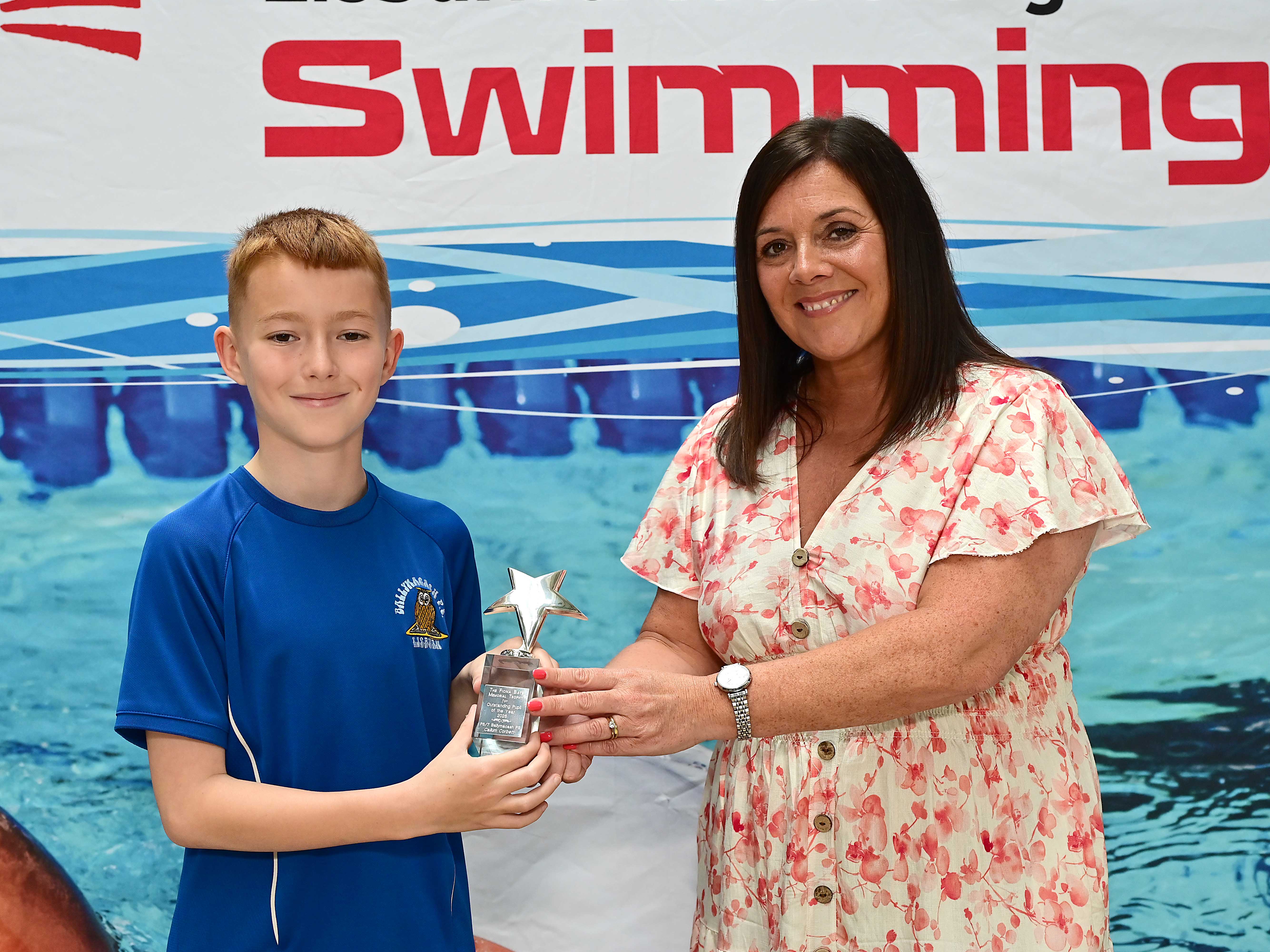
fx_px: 1798
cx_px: 624
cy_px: 477
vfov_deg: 29.7
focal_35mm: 49
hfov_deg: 38.9
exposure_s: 1/250
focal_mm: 45
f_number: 6.3
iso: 1000
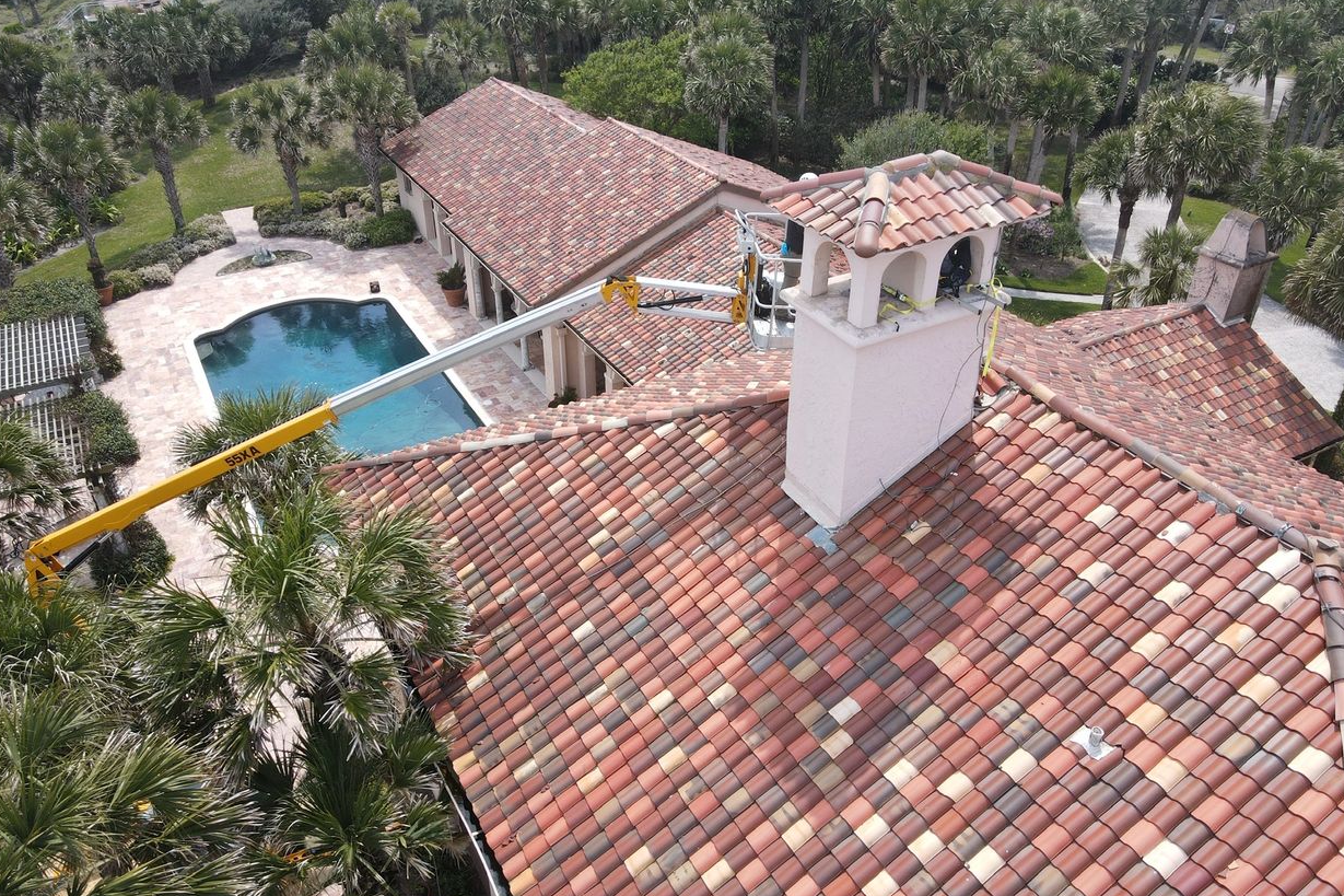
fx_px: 970
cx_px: 655
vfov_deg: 49.5
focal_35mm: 26
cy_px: 416
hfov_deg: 69.4
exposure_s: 1/320
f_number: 2.8
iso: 100
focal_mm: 4.5
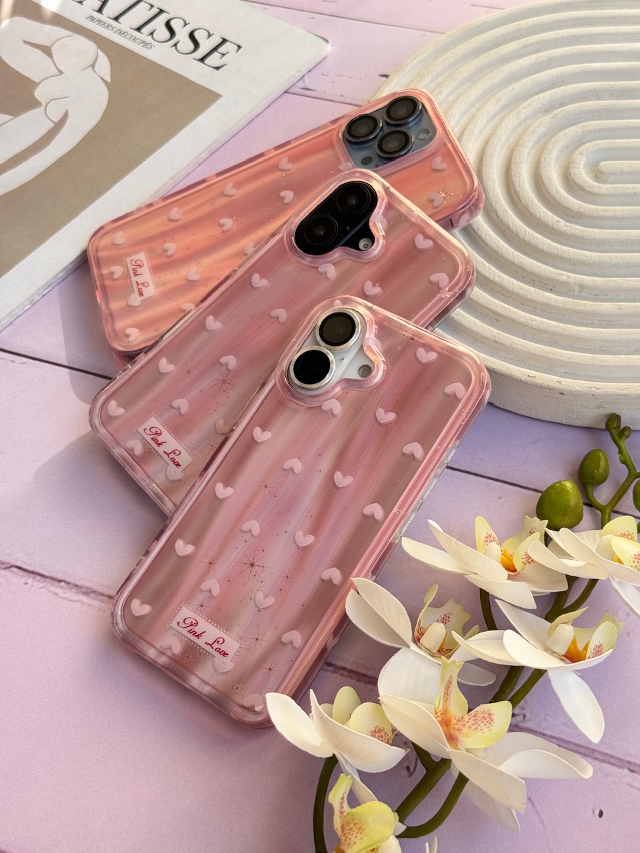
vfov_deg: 39.7
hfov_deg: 30.3
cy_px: 426
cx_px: 320
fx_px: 1183
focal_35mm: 48
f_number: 1.78
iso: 64
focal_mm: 6.76
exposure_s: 1/563
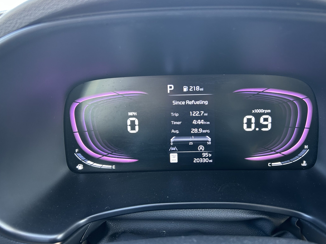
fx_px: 301
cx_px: 179
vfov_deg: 44.2
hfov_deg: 56.7
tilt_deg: -28.1
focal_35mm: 32
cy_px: 119
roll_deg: +1.0
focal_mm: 5.7
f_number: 1.5
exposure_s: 1/43
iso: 125
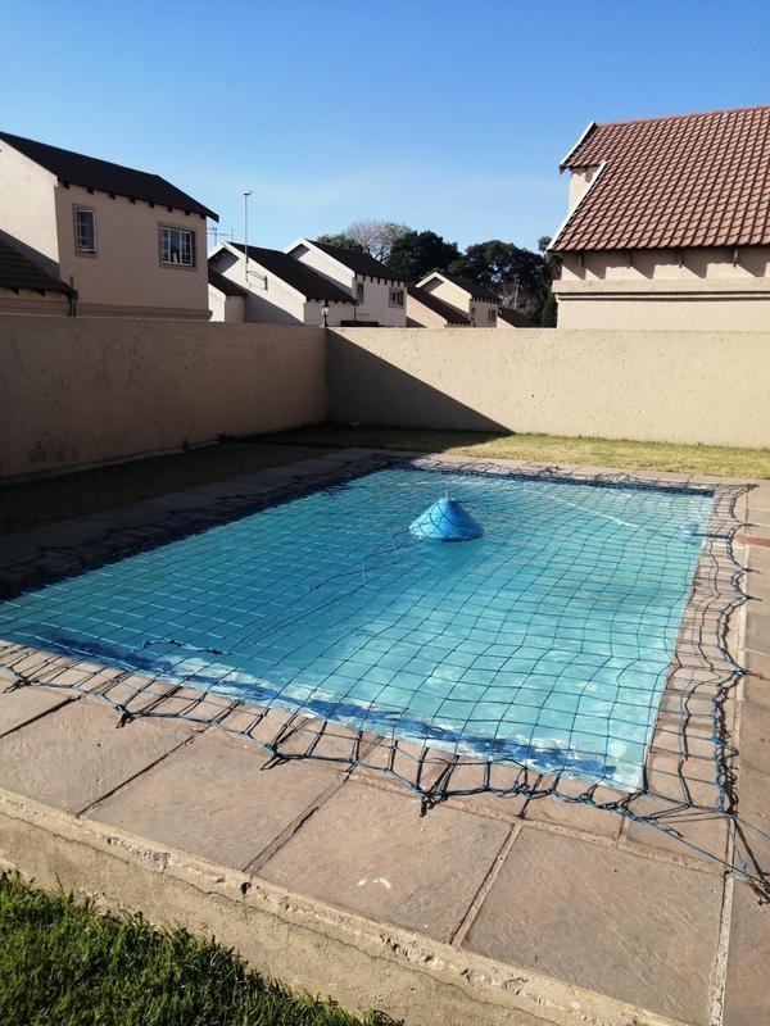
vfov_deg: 65.3
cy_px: 513
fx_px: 801
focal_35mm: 27
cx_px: 385
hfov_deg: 51.4
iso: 50
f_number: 1.8
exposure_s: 1/781
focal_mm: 3.62
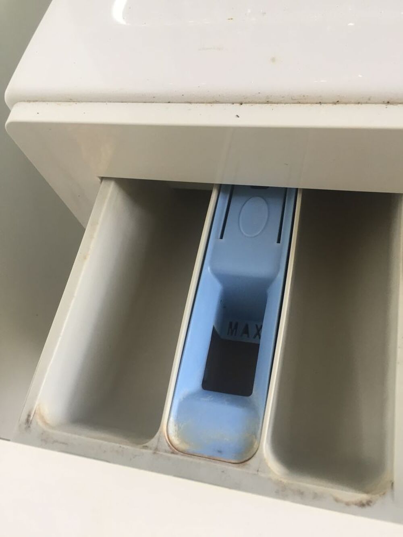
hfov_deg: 48.2
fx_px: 450
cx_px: 202
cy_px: 268
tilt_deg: -60.8
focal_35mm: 29
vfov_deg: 61.7
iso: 40
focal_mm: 4.15
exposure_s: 1/33
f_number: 2.2
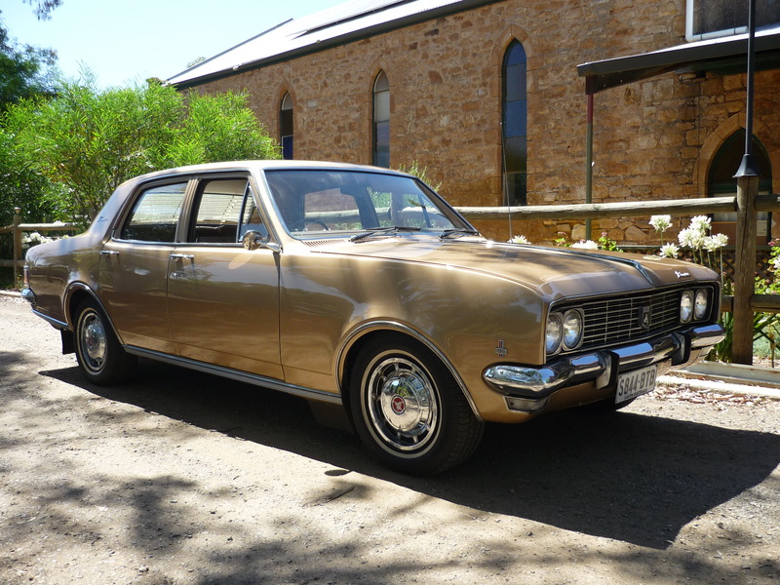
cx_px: 390
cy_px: 292
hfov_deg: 55.4
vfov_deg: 42.9
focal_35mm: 33
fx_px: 744
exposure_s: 1/500
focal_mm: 5.5
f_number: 2.8
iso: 100
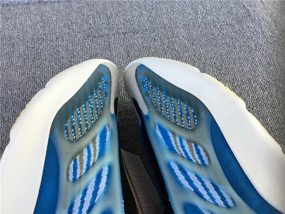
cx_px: 142
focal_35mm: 31
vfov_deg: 45.4
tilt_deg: -59.2
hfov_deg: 58.4
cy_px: 107
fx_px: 255
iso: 25
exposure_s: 1/132
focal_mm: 3.3
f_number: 2.4
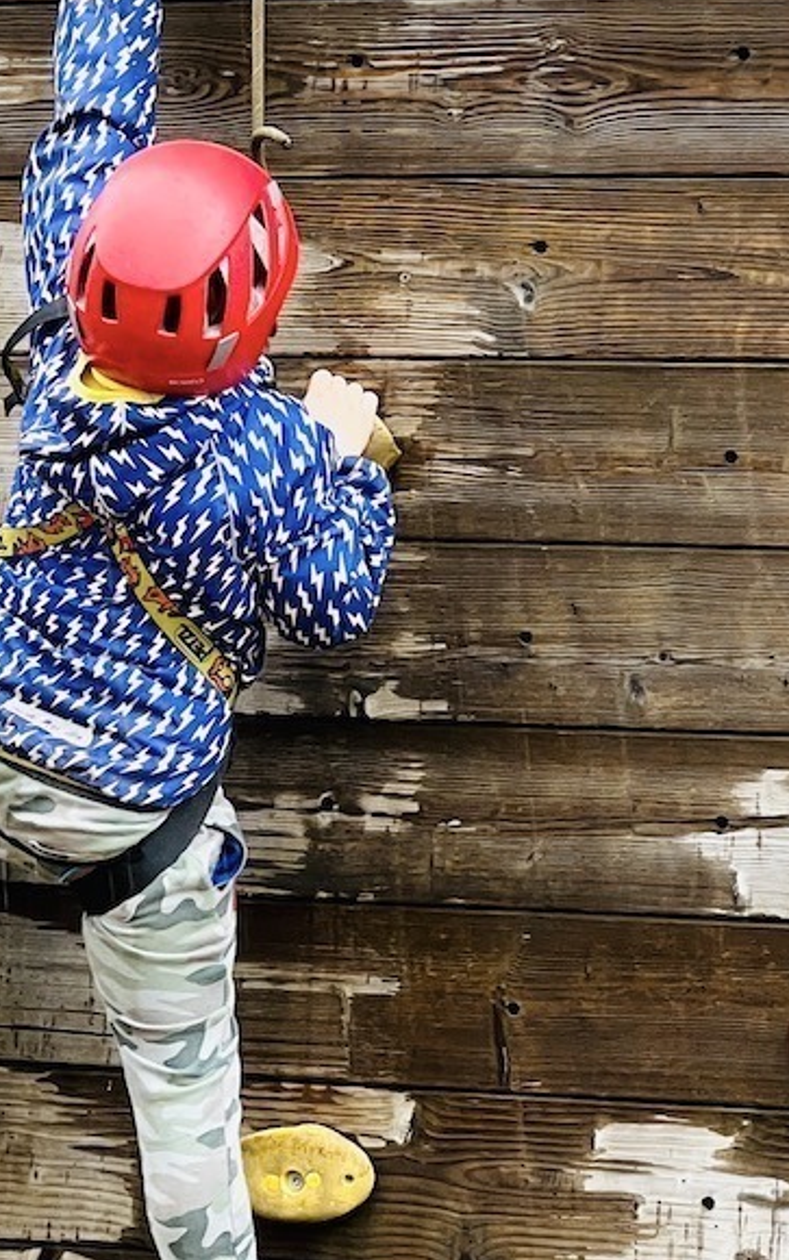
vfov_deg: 14.5
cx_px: 306
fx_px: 4949
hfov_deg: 9.1
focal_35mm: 144
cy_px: 532
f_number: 2.8
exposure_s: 1/99
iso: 125
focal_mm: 9
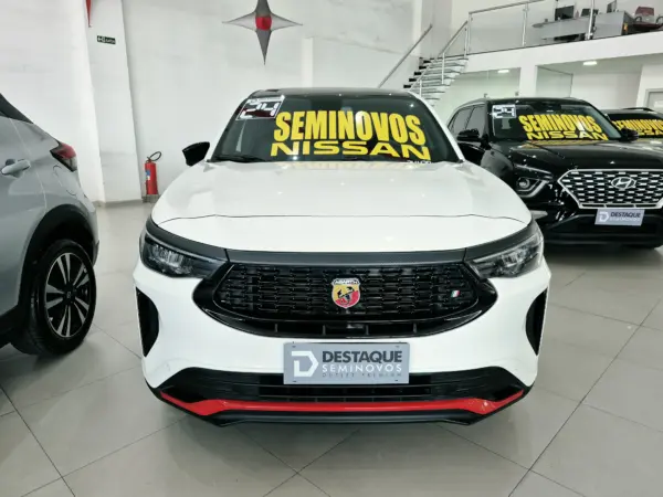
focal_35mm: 23
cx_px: 332
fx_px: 441
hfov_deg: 73.9
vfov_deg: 58.9
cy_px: 248
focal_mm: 5.4
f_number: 1.8
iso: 160
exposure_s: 1/120
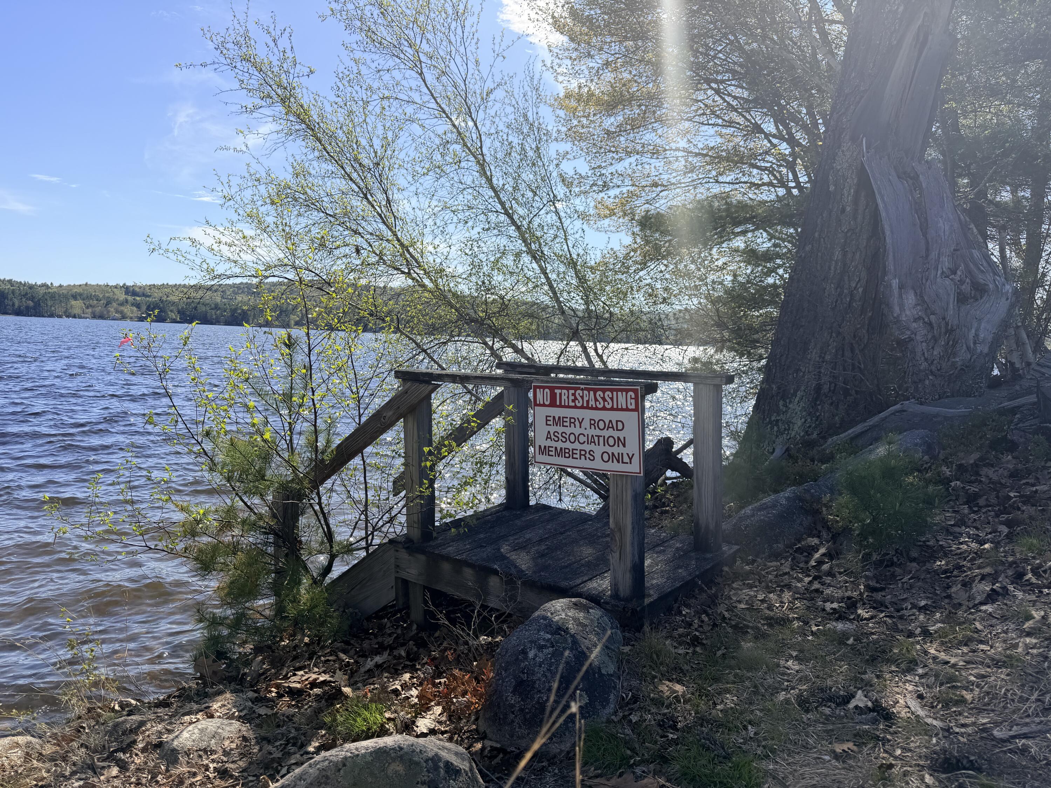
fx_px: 729
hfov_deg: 71.6
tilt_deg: -5.1
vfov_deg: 56.8
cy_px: 394
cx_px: 526
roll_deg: -1.9
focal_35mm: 24
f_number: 1.78
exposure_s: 1/4167
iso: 80
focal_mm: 6.76
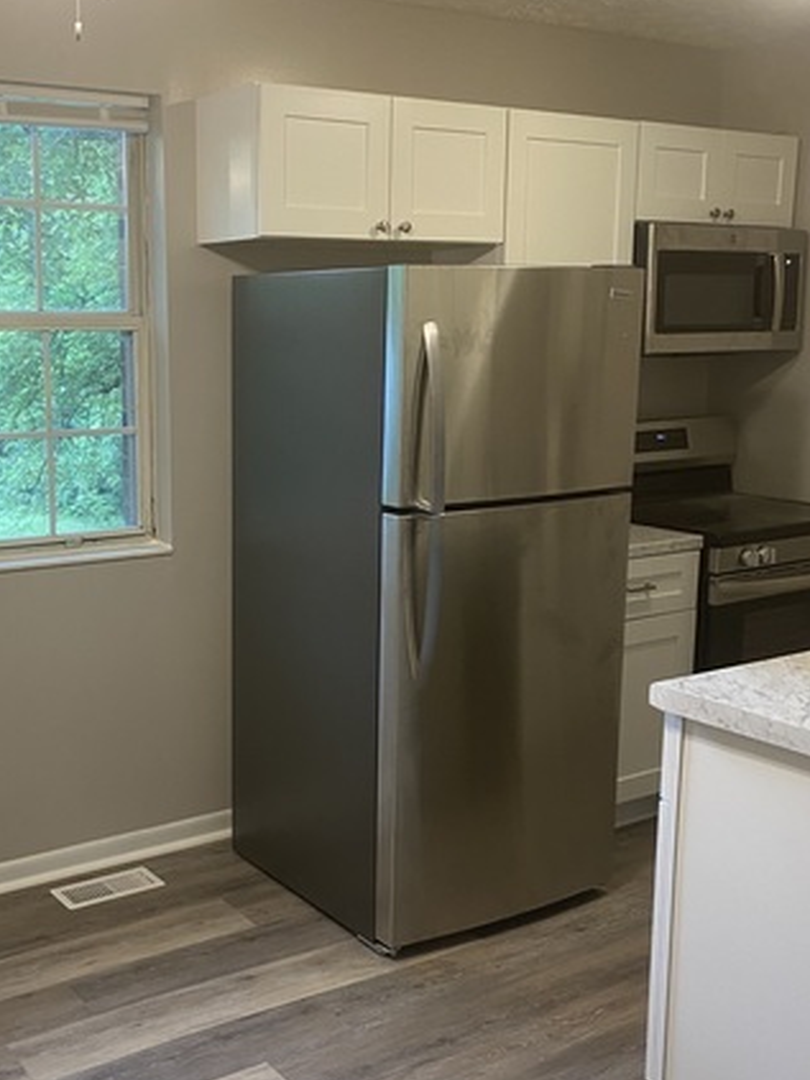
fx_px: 1280
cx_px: 225
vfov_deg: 45.8
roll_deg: +0.9
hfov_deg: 34.5
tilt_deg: -10.5
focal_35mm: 41
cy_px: 550
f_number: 1.8
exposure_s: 1/60
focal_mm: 4.25
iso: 125
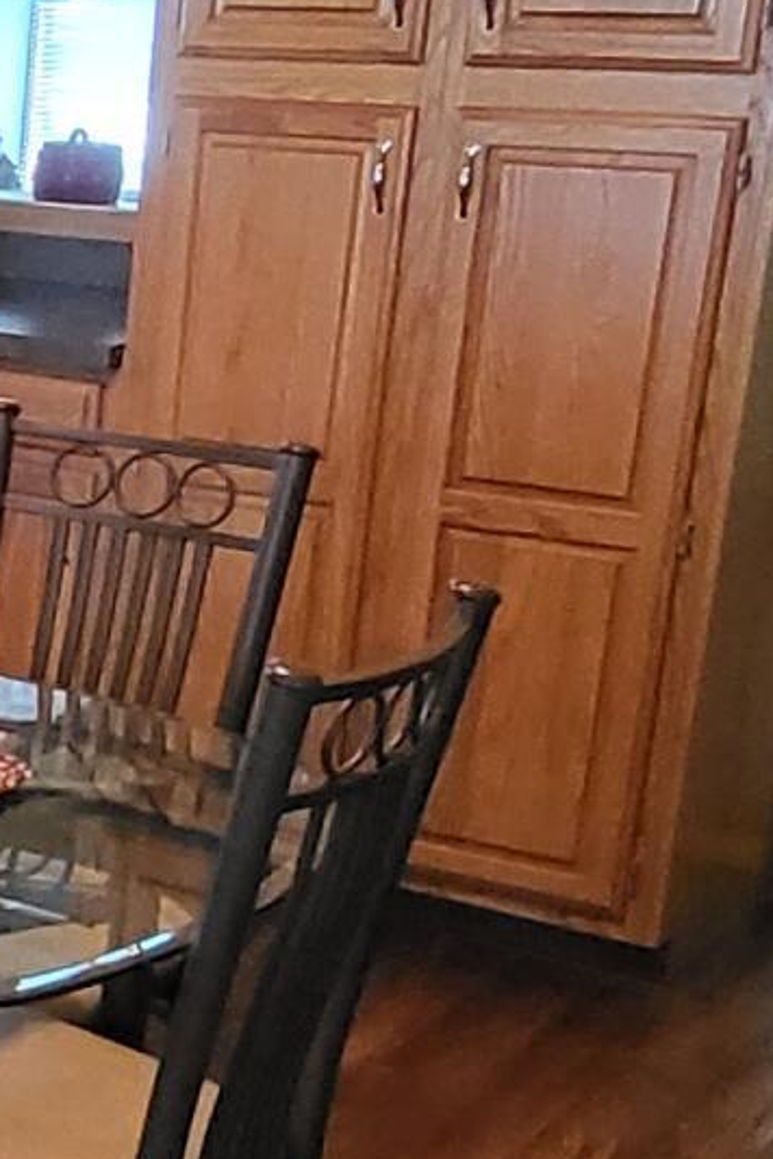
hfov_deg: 15.6
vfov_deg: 26.6
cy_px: 642
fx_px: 2448
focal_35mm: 76
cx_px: -588
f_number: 2.2
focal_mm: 1.74
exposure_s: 1/24
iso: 800
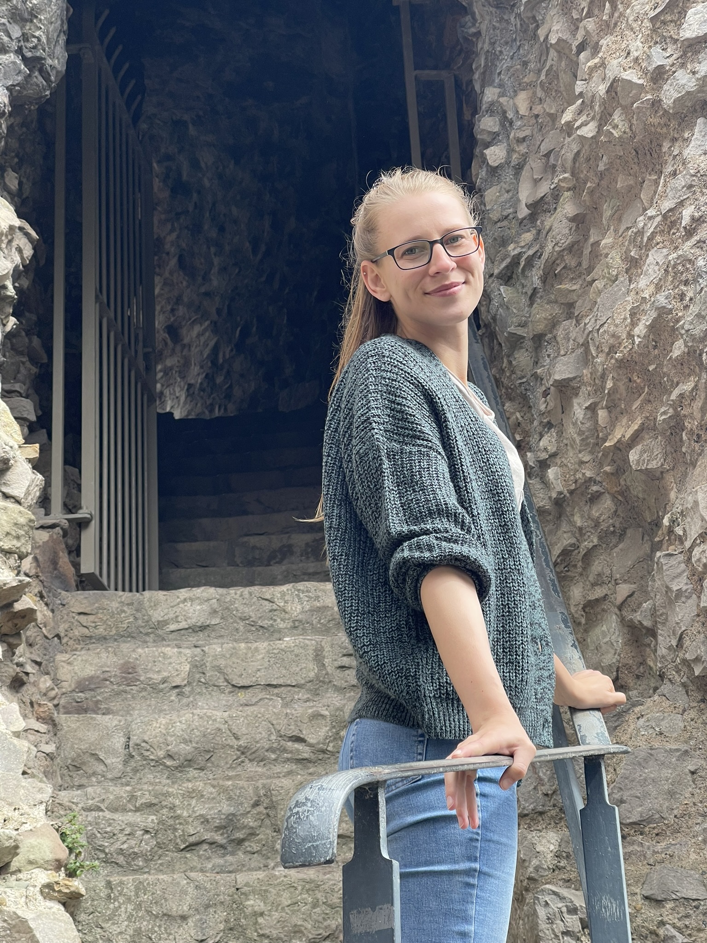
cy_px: 472
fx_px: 1743
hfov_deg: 22.9
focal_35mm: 64
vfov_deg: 30.3
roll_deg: +2.3
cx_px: 354
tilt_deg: +22.9
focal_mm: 7.5
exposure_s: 1/204
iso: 20
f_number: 2.2
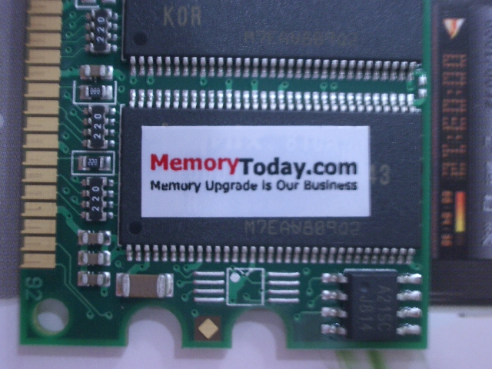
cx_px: 246
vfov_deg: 23.7
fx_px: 881
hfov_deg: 31.2
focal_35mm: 62
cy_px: 184
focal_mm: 10.2
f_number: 3.5
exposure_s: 1/8
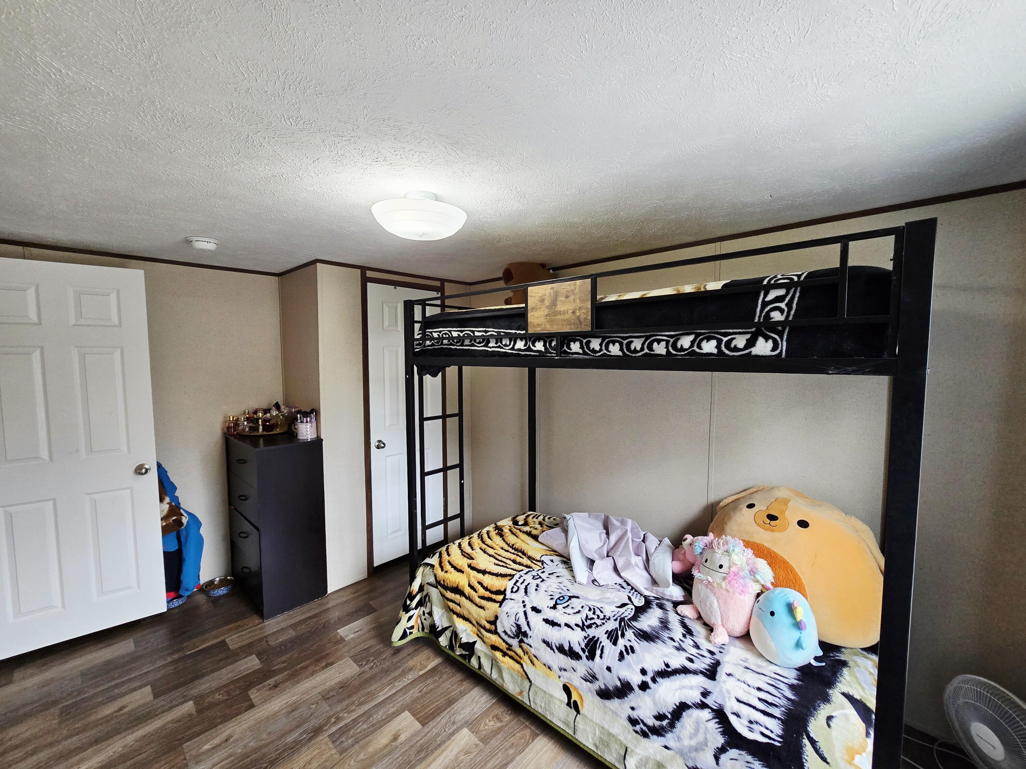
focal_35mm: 13
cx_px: 513
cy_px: 384
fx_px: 385
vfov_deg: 89.9
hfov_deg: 106.2
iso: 200
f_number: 2.2
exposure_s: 1/60.2
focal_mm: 2.2
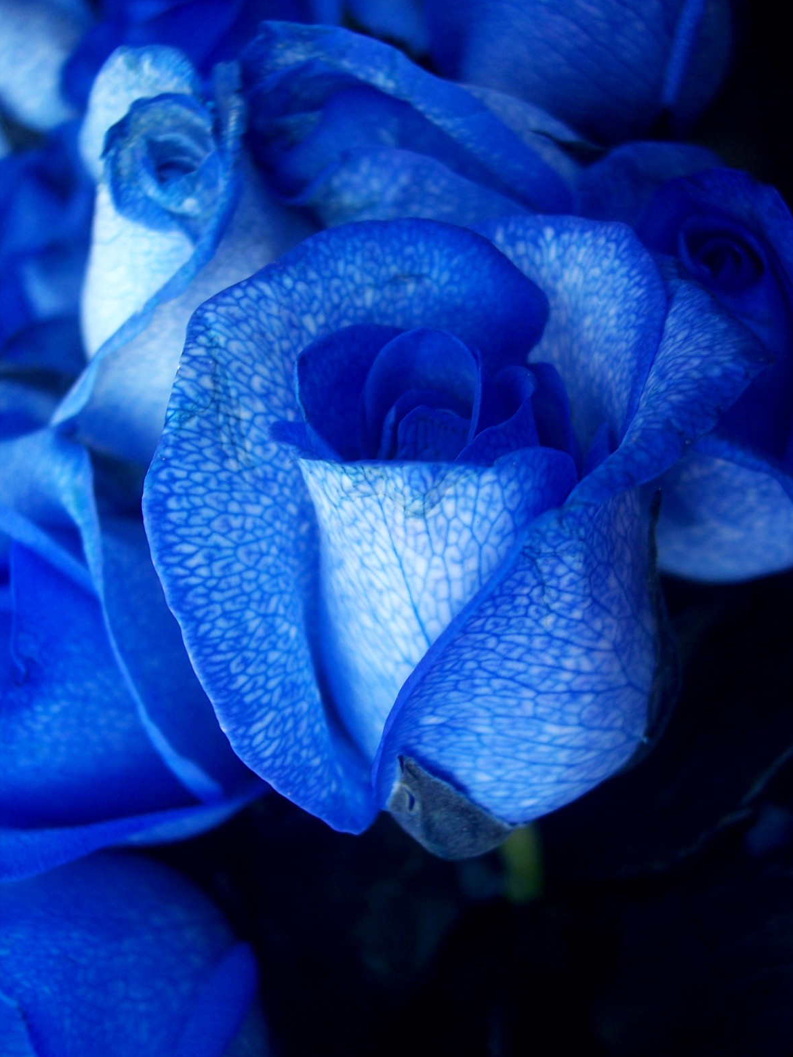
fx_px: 1222
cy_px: 534
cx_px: 405
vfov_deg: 46.8
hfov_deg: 36.0
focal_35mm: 40
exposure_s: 1/90
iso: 100
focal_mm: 8
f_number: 3.4
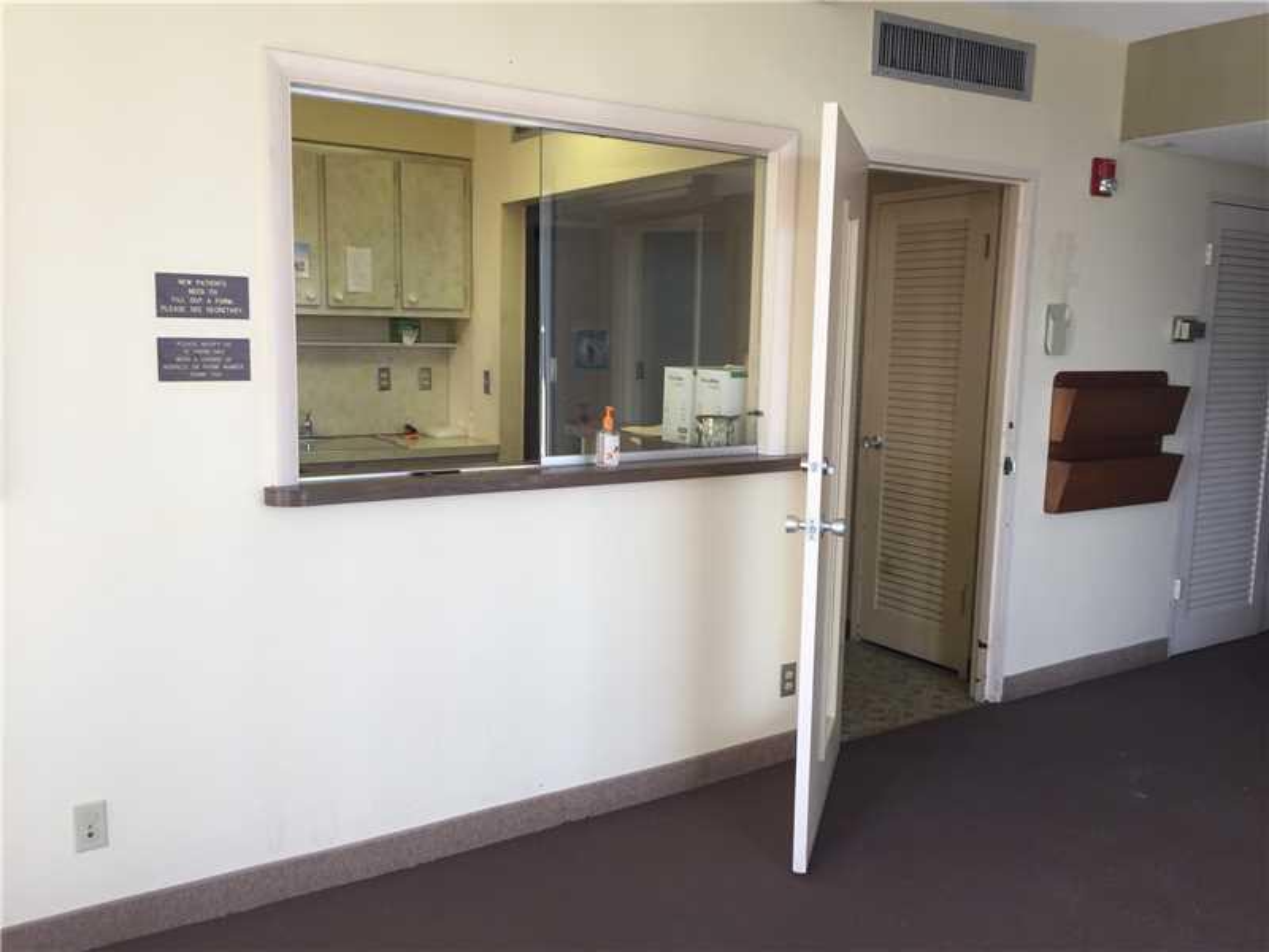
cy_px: 476
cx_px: 634
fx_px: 1063
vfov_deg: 48.2
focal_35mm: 29
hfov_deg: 61.7
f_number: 2.2
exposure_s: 1/60
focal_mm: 4.15
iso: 40
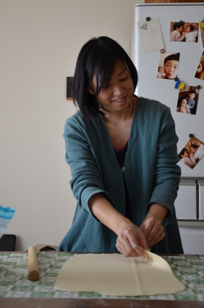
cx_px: 112
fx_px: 580
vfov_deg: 29.7
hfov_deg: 19.9
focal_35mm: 68
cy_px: 136
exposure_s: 1/60
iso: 640
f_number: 4.5
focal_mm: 40
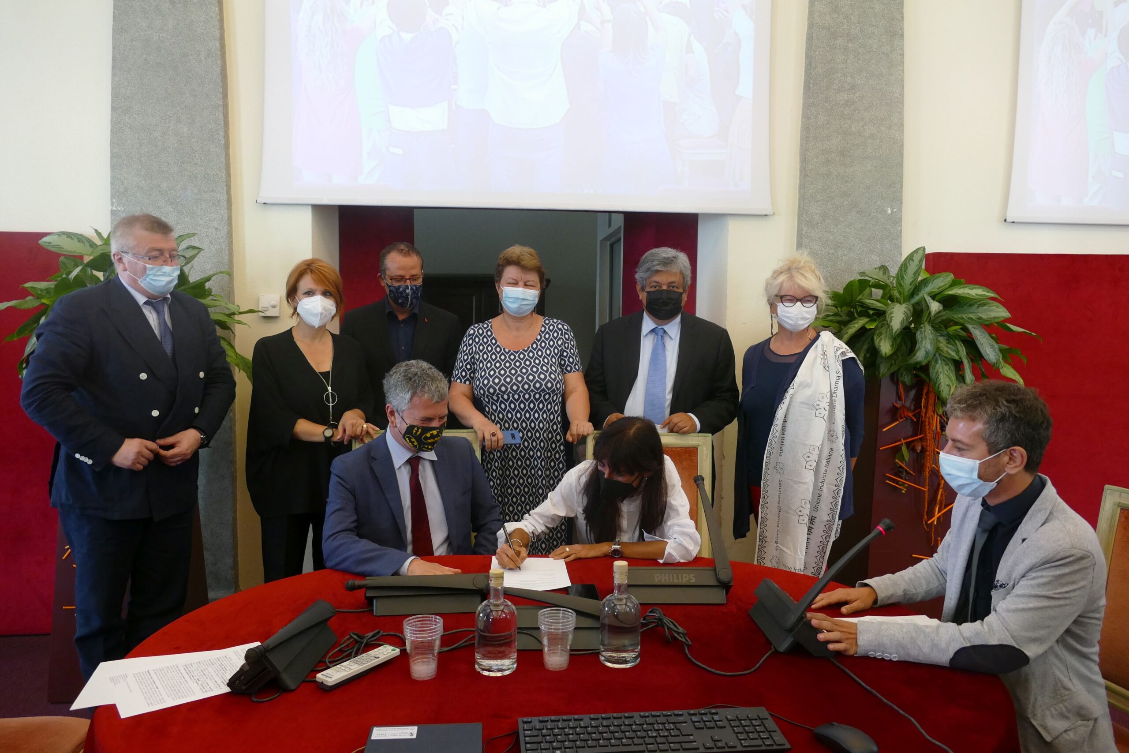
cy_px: 376
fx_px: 784
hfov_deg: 71.5
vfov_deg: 51.3
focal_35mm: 25
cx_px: 564
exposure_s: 1/60
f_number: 2.8
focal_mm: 9.12
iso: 500
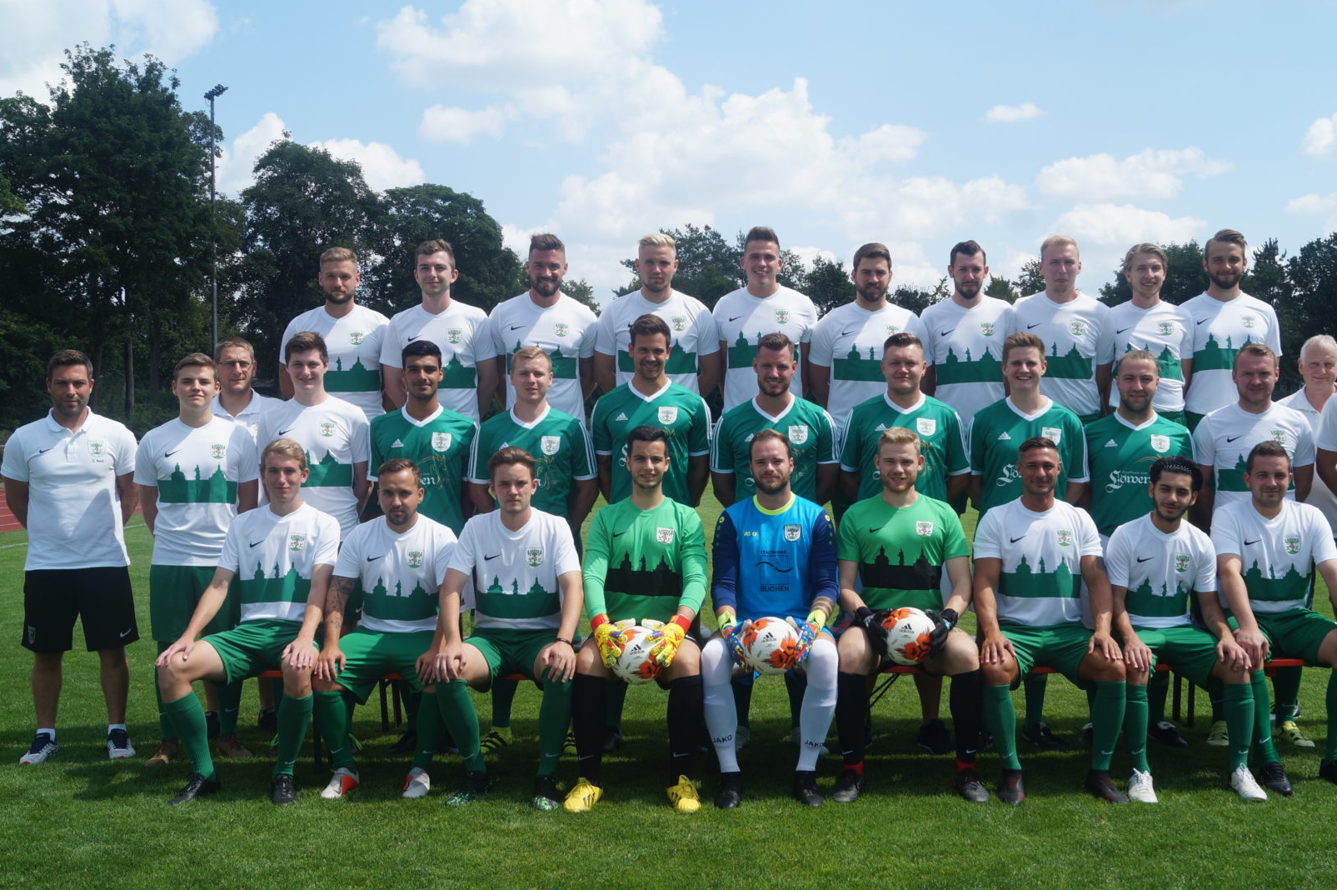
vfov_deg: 35.9
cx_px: 719
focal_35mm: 37
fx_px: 1373
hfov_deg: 51.9
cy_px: 436
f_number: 10
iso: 100
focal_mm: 22
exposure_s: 1/160
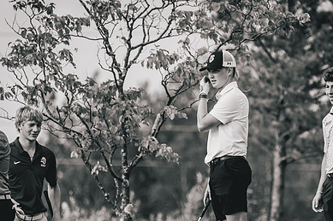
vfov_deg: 2.0
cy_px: 145
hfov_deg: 3.0
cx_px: 207
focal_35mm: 693
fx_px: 6407
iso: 400
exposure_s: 1/500
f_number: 6.3
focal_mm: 400
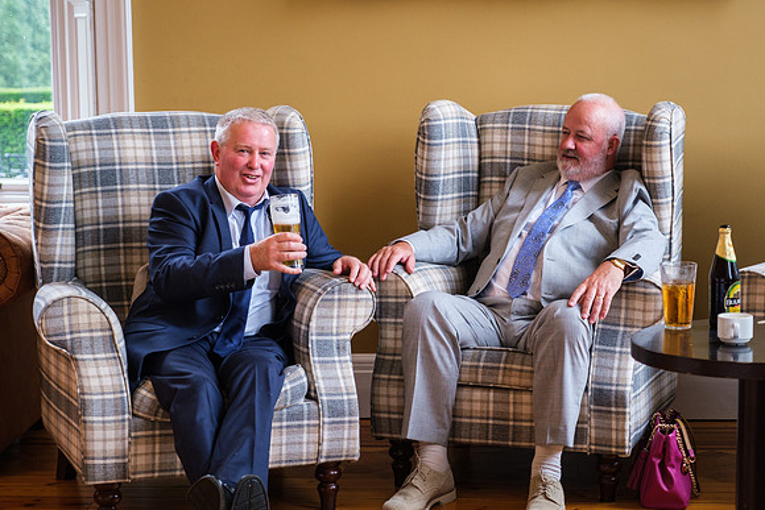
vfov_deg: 18.1
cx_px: 423
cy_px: 240
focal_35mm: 75
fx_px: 1602
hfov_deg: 26.8
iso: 500
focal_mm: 38.8
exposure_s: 1/160
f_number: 2.8
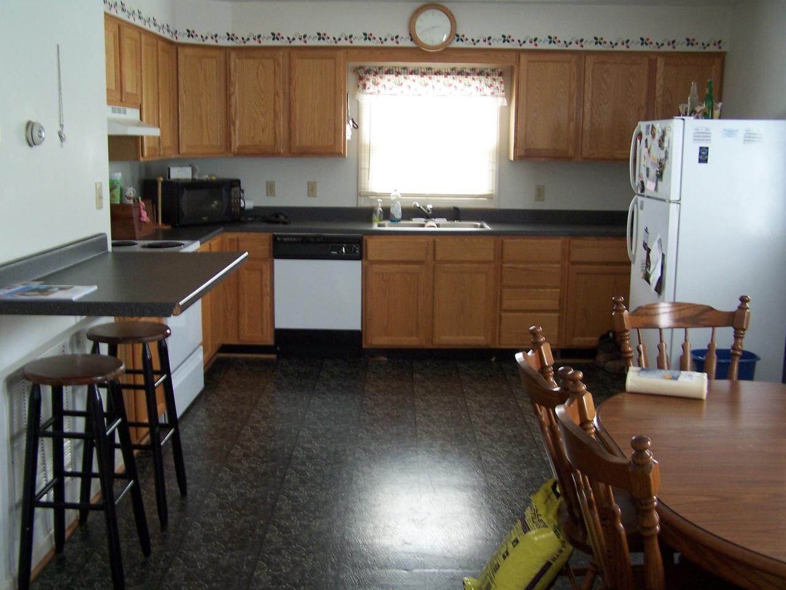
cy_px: 295
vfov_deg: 37.7
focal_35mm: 38
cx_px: 393
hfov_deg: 49.0
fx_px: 863
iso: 140
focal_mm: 6.3
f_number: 2.8
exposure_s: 1/10
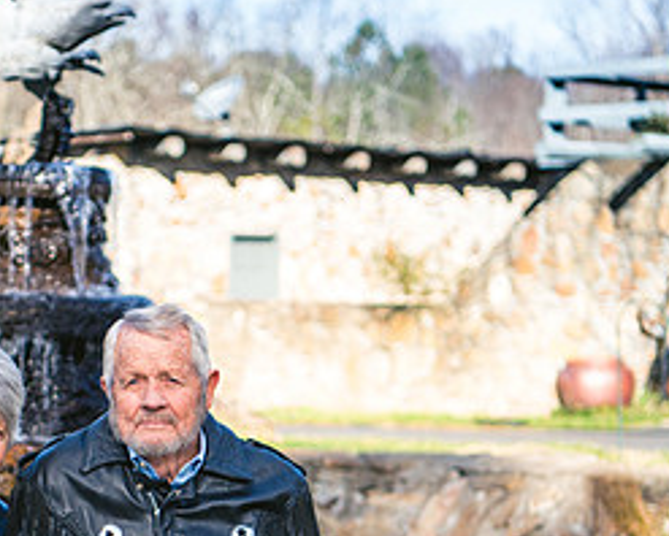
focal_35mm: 132
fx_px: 2616
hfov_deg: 14.5
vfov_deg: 11.6
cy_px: 489
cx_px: 214
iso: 560
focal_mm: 60
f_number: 3.2
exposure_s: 1/2500
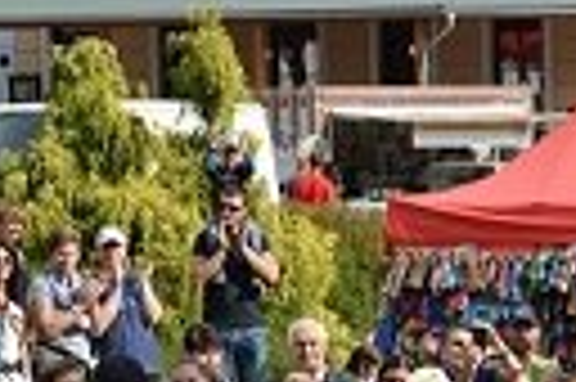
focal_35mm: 281
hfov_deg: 7.3
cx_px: 531
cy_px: 553
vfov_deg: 4.8
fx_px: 4490
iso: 1250
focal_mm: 60
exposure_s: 1/3200
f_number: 6.3
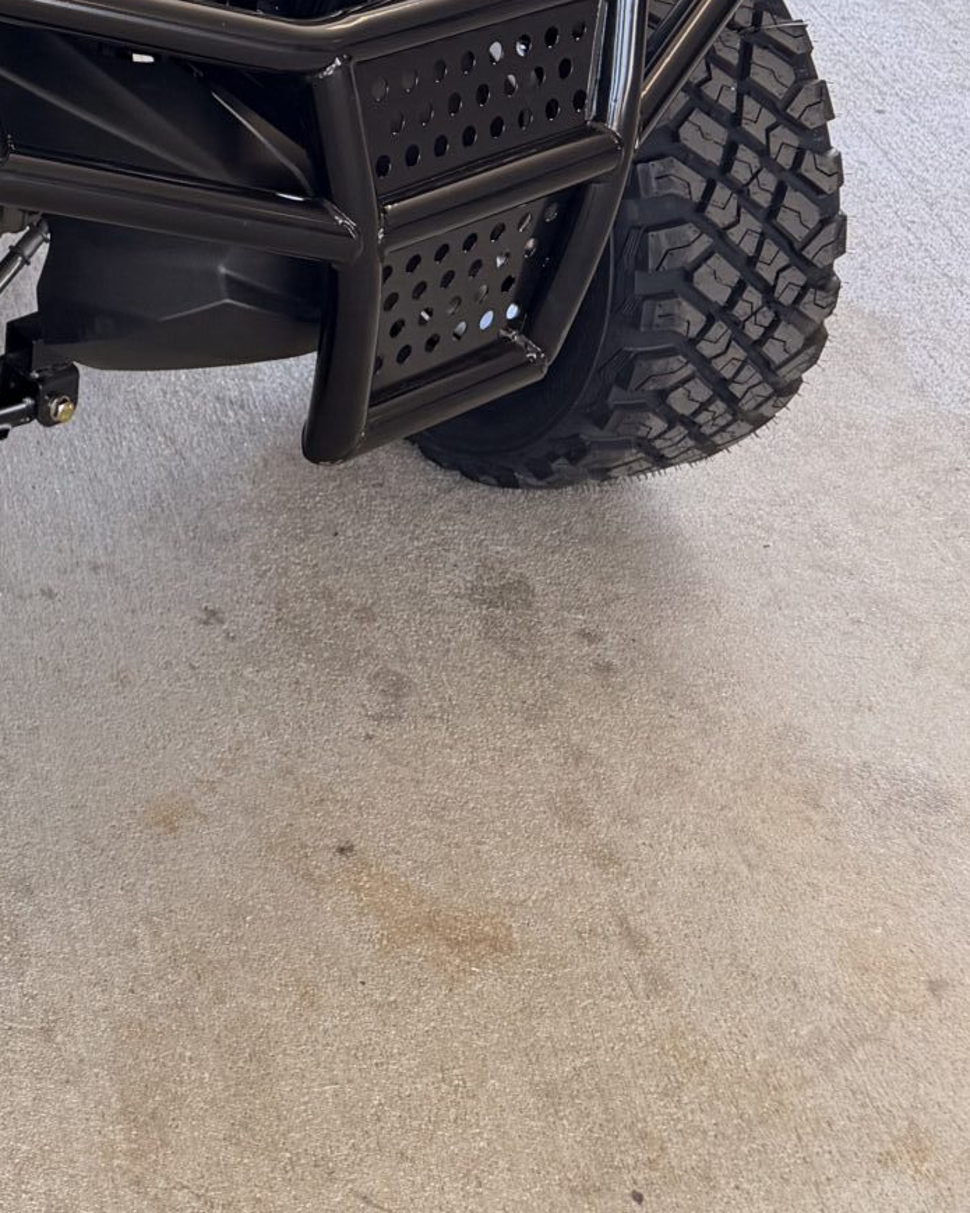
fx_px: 2477
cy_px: -482
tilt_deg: -12.2
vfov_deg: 23.4
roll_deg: -1.8
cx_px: -281
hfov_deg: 20.3
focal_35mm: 69
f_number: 1.78
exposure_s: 1/171
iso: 80
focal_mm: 6.76
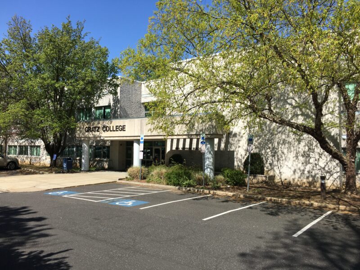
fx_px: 302
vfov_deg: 48.2
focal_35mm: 29
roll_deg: -1.2
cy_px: 135
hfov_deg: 61.7
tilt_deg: +3.2
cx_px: 180
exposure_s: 1/1748
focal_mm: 4.15
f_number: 2.2
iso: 25
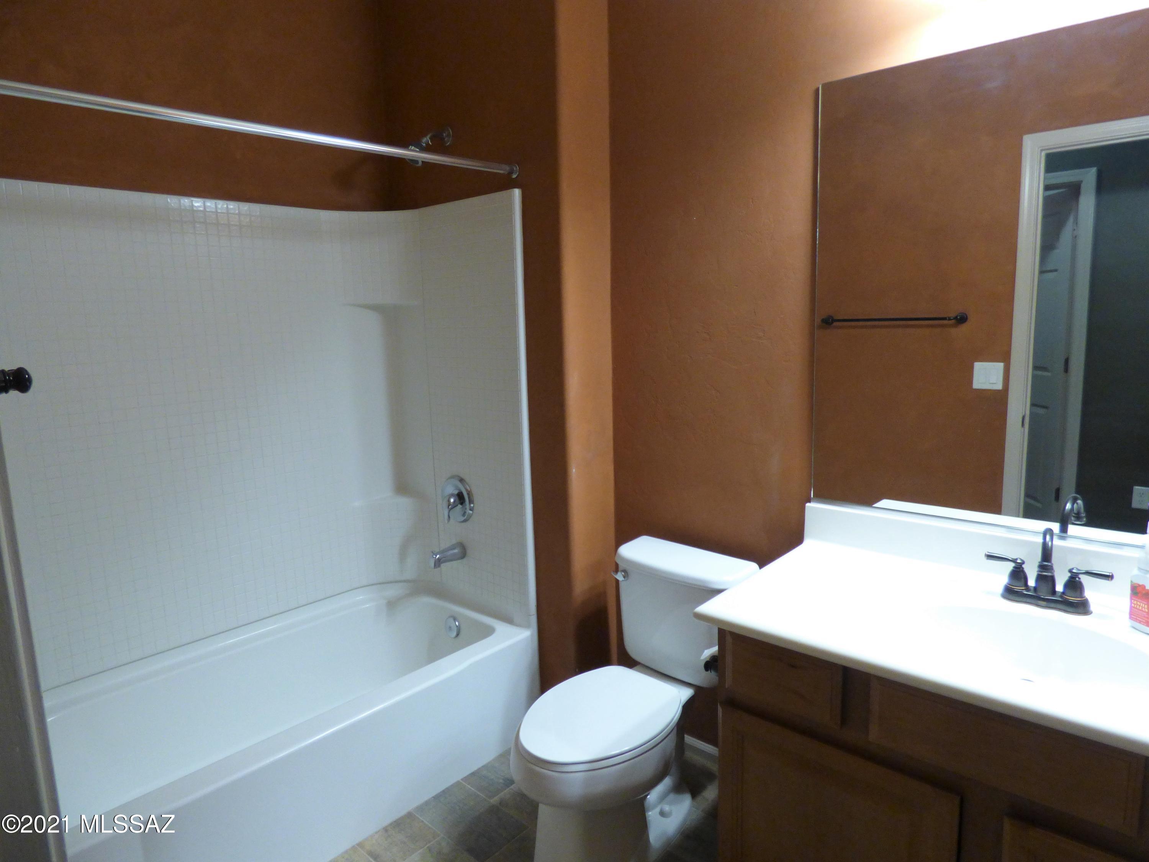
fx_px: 664
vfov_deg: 66.0
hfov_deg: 81.7
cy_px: 431
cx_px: 574
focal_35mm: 20
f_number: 2.8
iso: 400
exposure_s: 1/40
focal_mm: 3.58
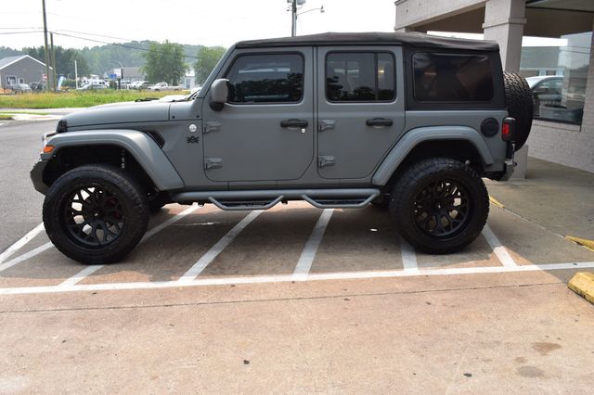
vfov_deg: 41.7
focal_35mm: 32
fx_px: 519
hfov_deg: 59.5
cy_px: 198
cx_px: 297
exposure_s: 1/400
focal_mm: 21
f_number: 11
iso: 400
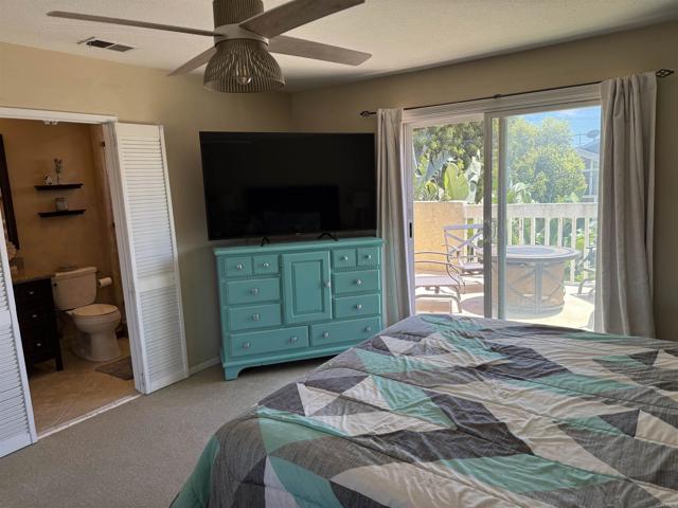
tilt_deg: -9.3
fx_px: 470
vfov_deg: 56.8
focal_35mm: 24
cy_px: 254
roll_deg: +2.8
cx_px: 339
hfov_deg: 71.6
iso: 100
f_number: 1.78
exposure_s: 1/233
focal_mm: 6.76
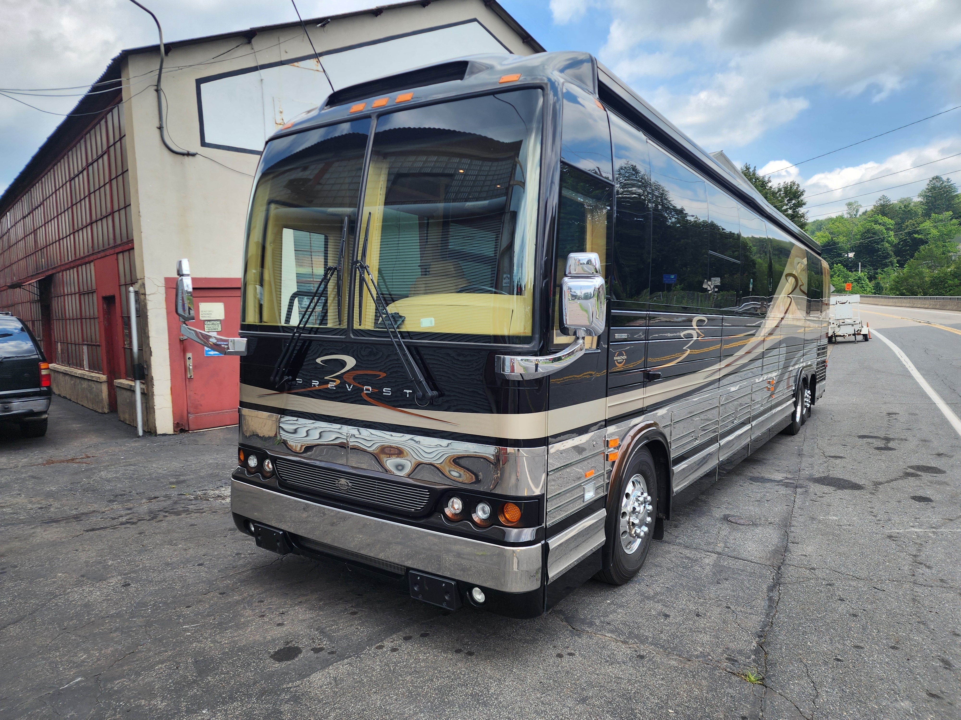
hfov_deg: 73.9
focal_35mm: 23
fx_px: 639
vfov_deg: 58.9
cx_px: 480
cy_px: 360
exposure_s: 1/577
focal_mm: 6.4
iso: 12
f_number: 1.8
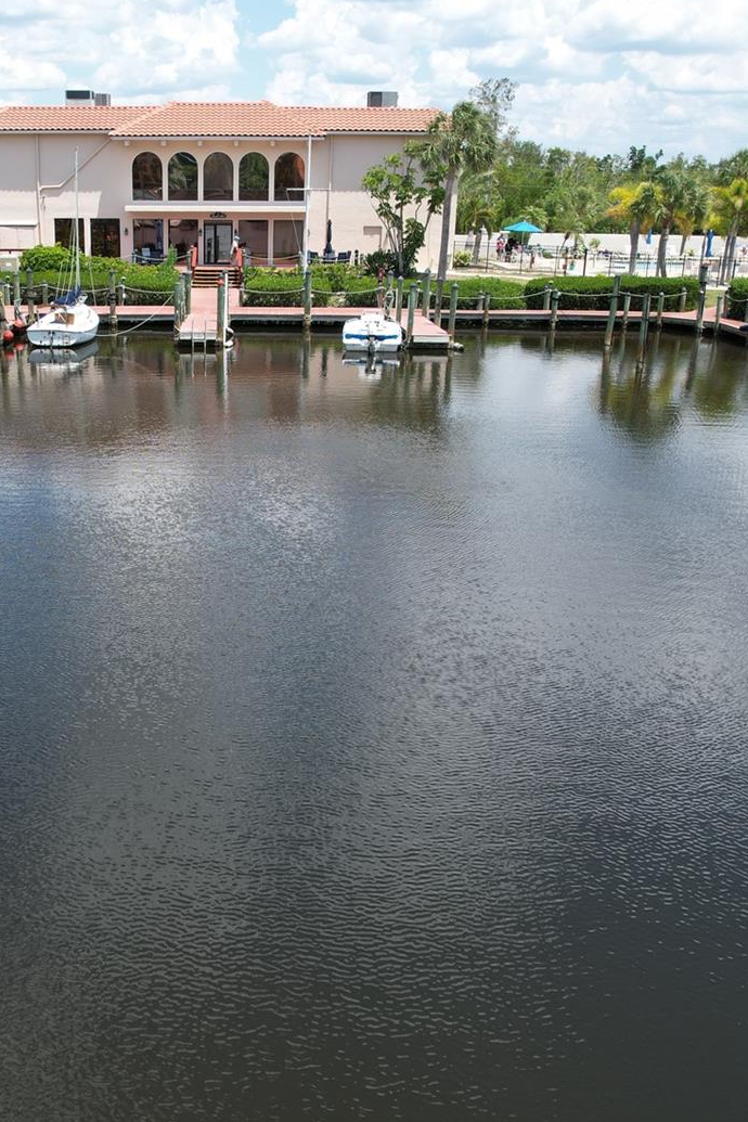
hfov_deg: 38.2
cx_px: 215
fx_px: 1060
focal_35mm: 34
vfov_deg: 55.8
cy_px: 557
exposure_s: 1/1250
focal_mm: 8.38
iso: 100
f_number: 2.8
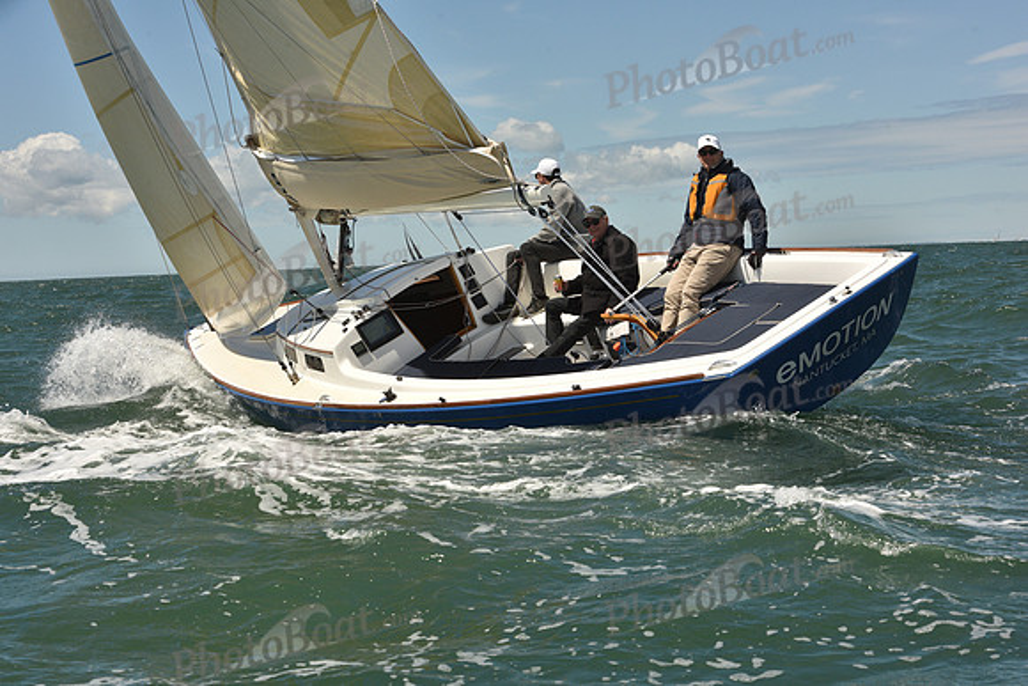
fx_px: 1999
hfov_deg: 28.8
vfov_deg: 19.5
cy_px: 343
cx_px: 514
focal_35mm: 70
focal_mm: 70
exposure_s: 1/800
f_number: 13
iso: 320
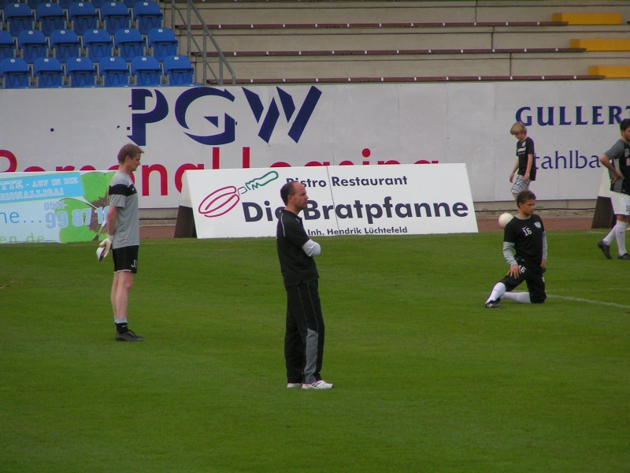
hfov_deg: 5.2
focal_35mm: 380
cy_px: 236
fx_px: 6916
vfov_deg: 3.9
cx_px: 315
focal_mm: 58
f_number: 3.5
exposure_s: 1/400
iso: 80
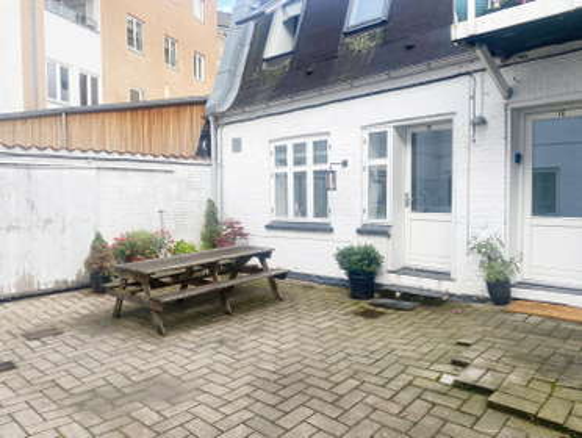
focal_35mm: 26
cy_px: 219
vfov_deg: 53.2
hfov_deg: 67.2
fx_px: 438
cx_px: 291
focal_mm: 4.25
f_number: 1.8
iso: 32
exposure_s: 1/757
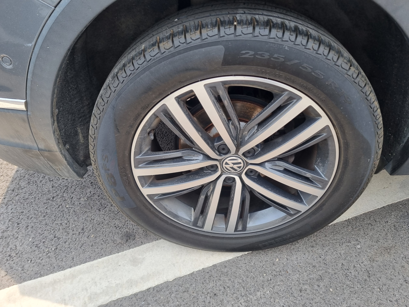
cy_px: 154
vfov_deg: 53.1
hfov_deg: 67.3
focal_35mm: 26
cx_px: 204
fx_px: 307
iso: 50
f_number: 1.8
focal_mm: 5.4
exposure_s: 1/772
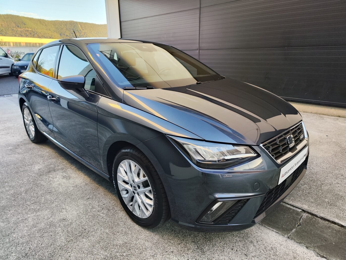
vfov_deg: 58.9
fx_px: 230
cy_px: 130
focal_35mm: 23
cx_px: 173
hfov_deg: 73.9
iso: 101
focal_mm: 7.01
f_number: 1.69
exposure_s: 1/100
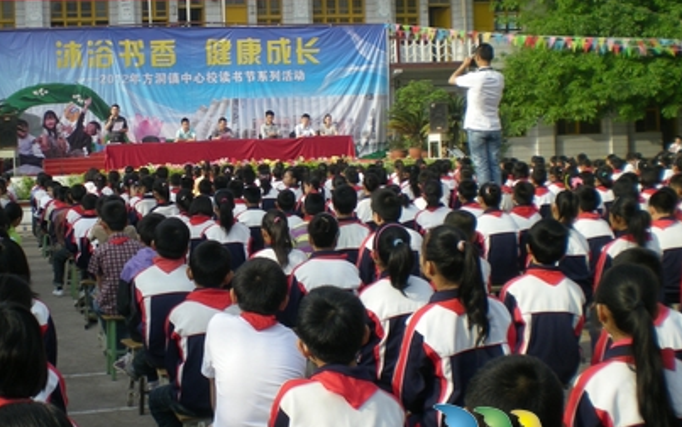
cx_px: 235
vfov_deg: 23.5
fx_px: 1022
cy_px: 149
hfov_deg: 36.6
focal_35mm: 55
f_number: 4.6
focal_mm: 6.3
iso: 50
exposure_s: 1/170
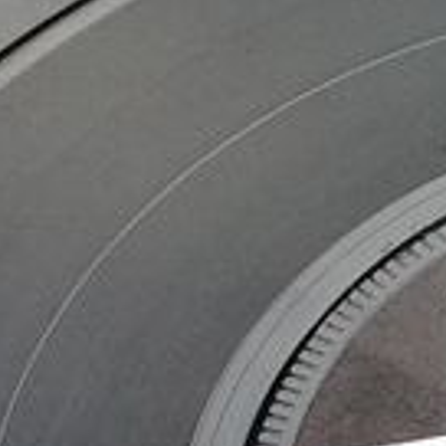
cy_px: 723
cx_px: 758
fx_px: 3309
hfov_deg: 7.5
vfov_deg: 7.5
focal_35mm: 227
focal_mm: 4.28
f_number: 2.4
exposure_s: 1/120
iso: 100
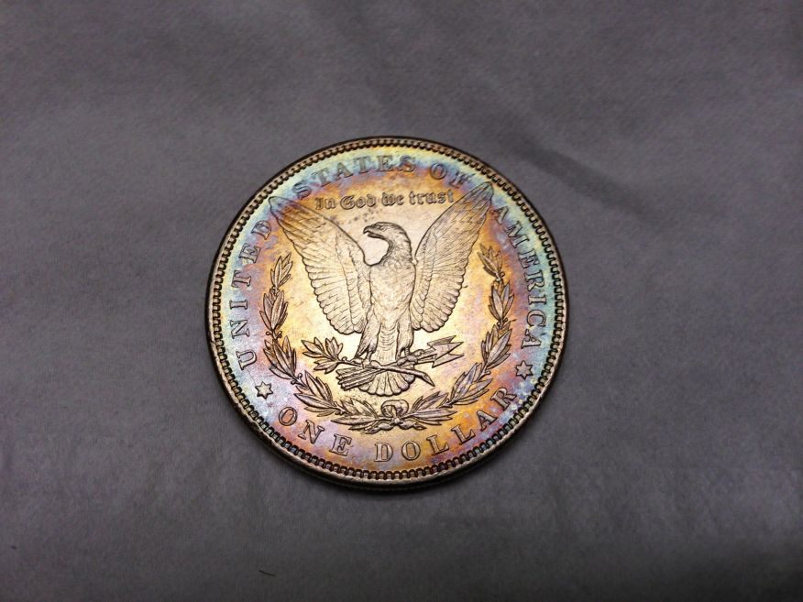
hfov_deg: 55.4
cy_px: 301
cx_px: 402
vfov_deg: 42.9
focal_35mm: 33
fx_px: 766
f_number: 2.4
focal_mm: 4.13
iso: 50
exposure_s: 1/60
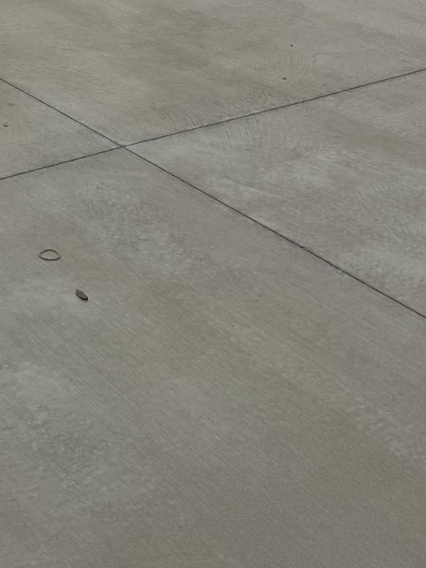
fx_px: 1149
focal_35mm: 70
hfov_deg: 19.6
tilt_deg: -12.2
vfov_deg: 25.4
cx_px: -103
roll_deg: +2.7
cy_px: -86
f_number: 1.78
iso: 80
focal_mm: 6.76
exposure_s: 1/7937
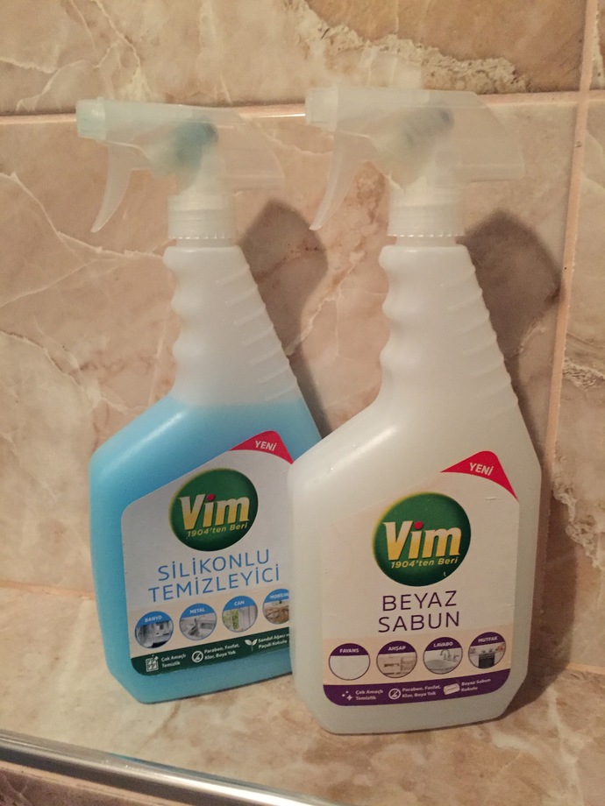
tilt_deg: -15.3
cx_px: 302
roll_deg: -0.2
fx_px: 676
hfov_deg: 48.2
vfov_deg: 61.7
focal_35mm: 29
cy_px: 403
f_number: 2.2
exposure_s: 1/17
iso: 500
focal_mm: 4.15
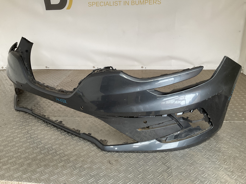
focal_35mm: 29
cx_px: 123
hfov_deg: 61.7
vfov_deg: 48.2
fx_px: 206
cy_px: 92
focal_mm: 3
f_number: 1.8
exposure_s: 1/120
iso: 64
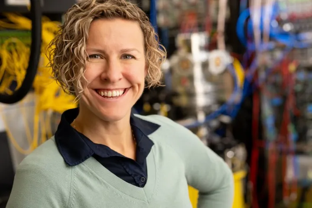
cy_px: 104
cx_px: 156
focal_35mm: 84
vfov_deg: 16.3
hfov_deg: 24.2
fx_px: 728
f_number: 2.5
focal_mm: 56
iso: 200
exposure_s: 1/125
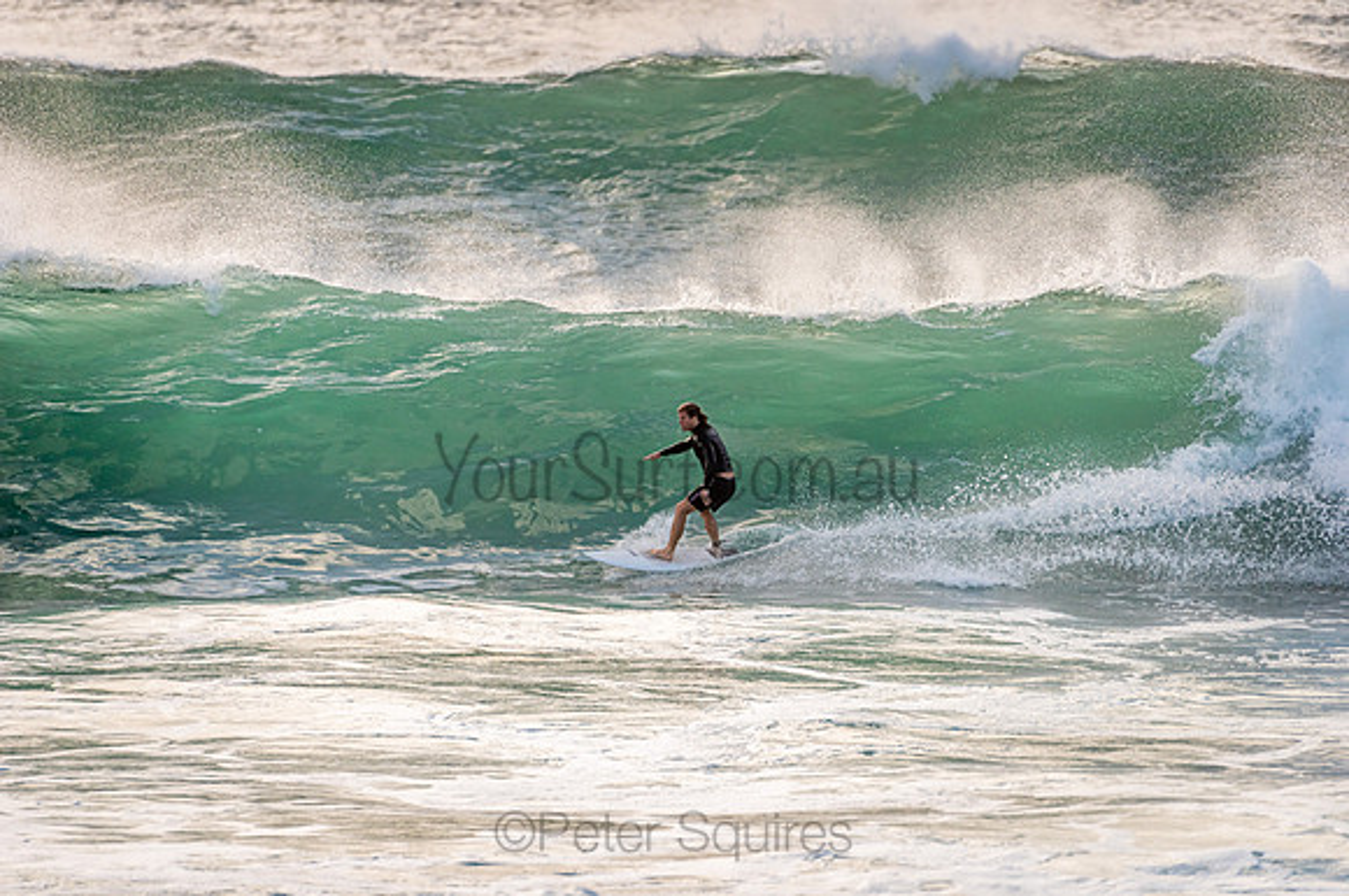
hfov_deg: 4.1
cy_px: 448
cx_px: 674
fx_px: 18739
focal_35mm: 501
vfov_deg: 2.7
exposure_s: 1/2000
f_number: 5.6
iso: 400
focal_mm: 500
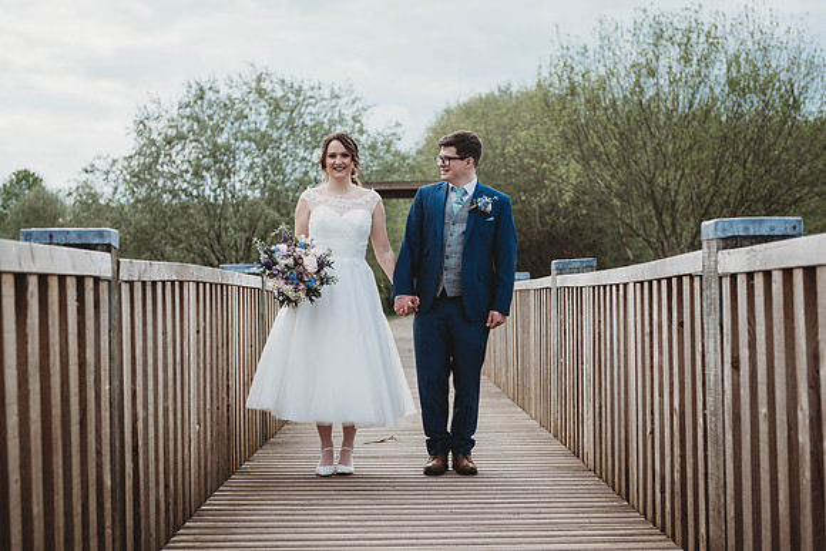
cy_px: 276
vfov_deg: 21.9
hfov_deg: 32.4
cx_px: 413
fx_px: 1423
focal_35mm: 62
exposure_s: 1/1600
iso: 200
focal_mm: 62
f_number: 3.5
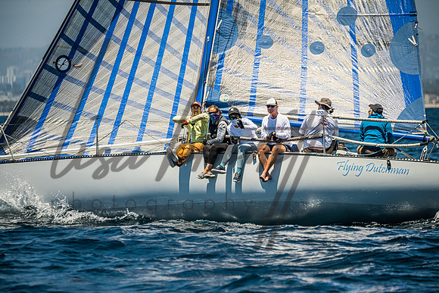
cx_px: 220
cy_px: 146
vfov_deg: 4.3
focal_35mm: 320
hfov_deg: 6.4
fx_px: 3903
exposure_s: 1/1600
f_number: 5.3
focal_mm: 320
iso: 320
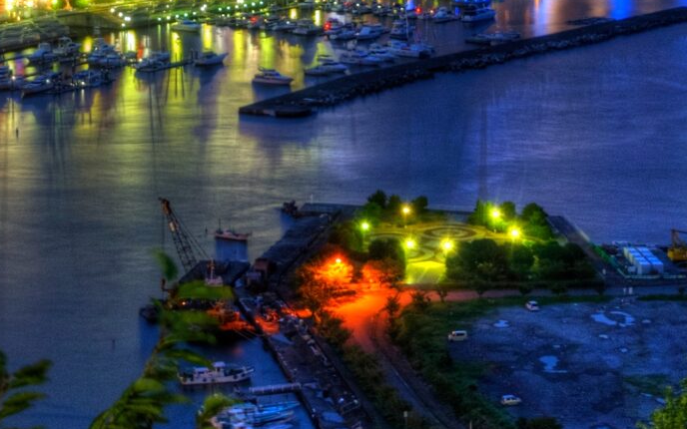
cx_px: 200
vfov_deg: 9.0
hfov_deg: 14.7
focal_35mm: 142
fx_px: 2657
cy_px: -221
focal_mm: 25
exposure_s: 13
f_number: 8
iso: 100
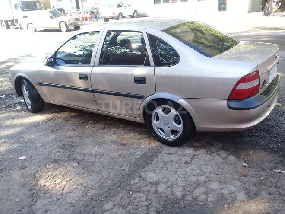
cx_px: 142
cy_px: 107
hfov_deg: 58.4
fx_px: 255
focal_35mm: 31
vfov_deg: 45.4
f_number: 2.2
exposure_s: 1/131
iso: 50
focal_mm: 3.3
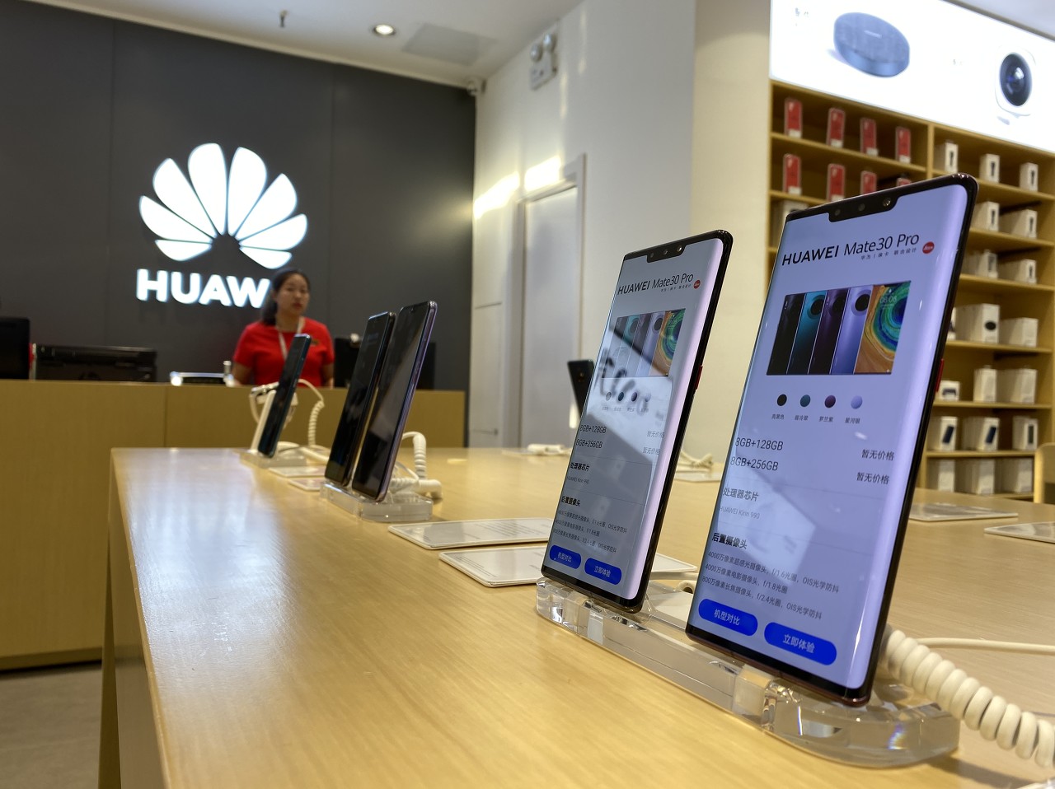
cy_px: 394
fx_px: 792
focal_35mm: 26
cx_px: 528
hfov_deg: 67.3
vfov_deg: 53.0
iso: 32
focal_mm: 4.25
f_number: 1.8
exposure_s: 1/110
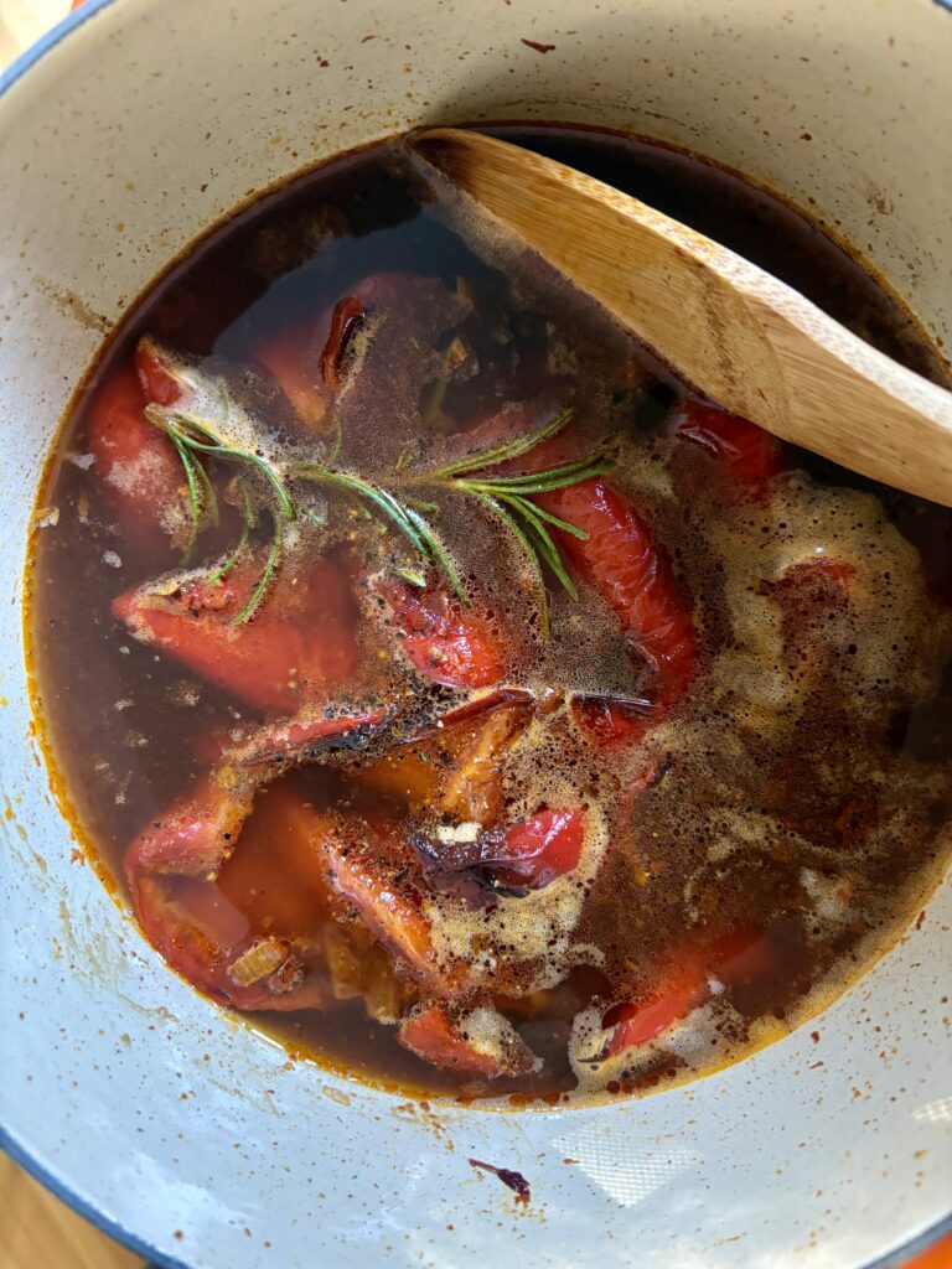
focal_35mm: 26
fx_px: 953
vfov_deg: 67.3
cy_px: 634
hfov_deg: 53.1
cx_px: 476
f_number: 1.6
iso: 640
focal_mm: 5.96
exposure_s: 1/30
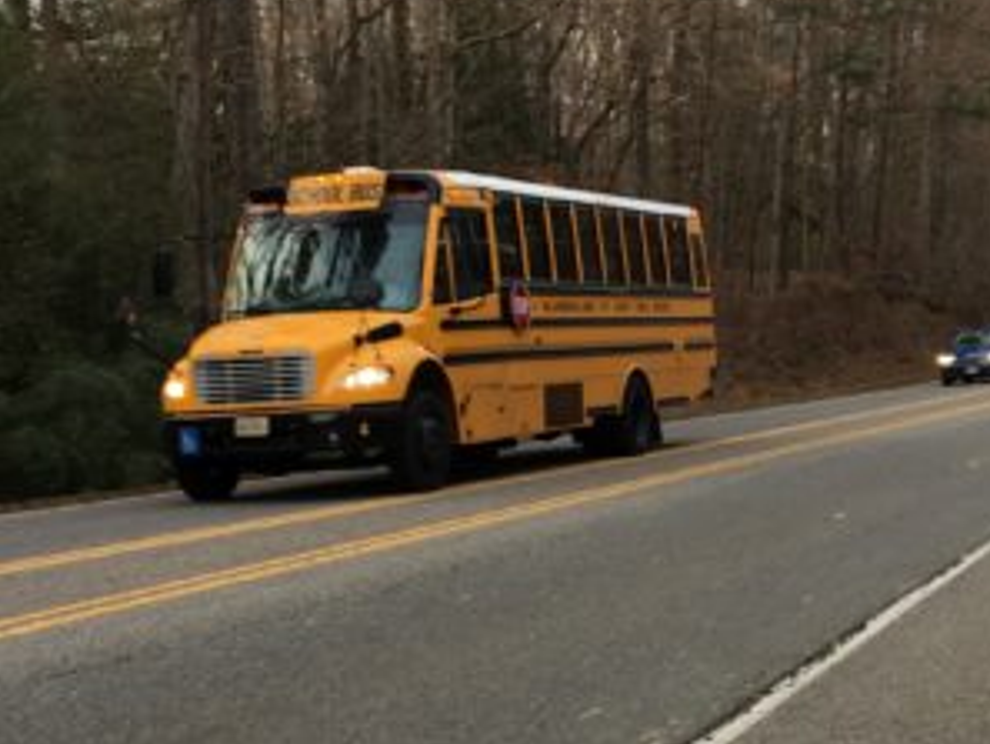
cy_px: 290
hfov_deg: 47.0
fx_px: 1116
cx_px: 663
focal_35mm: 39
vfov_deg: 36.7
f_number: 2.2
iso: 40
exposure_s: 1/120
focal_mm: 4.15
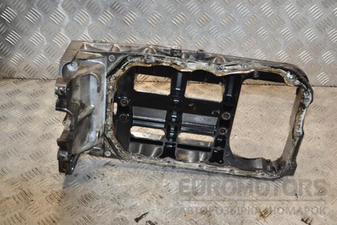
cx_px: 168
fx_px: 449
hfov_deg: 41.1
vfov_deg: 28.1
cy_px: 112
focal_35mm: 48
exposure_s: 1/200
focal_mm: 32
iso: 800
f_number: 7.1
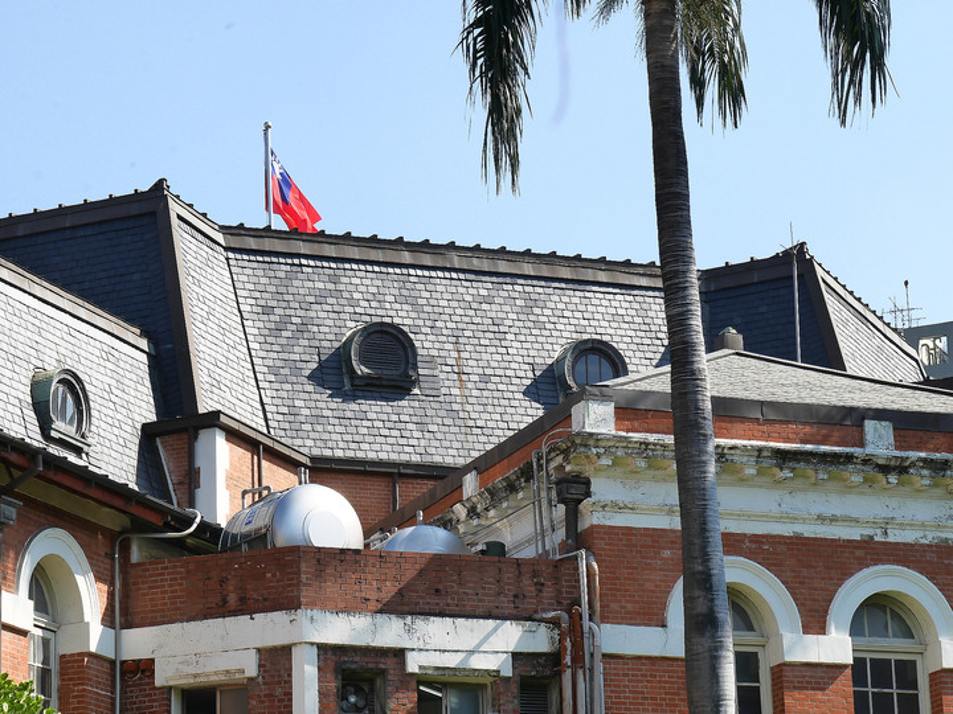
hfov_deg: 16.4
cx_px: 476
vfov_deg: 12.3
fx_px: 3304
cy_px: 357
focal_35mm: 120
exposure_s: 1/250
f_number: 10
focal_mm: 60
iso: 200
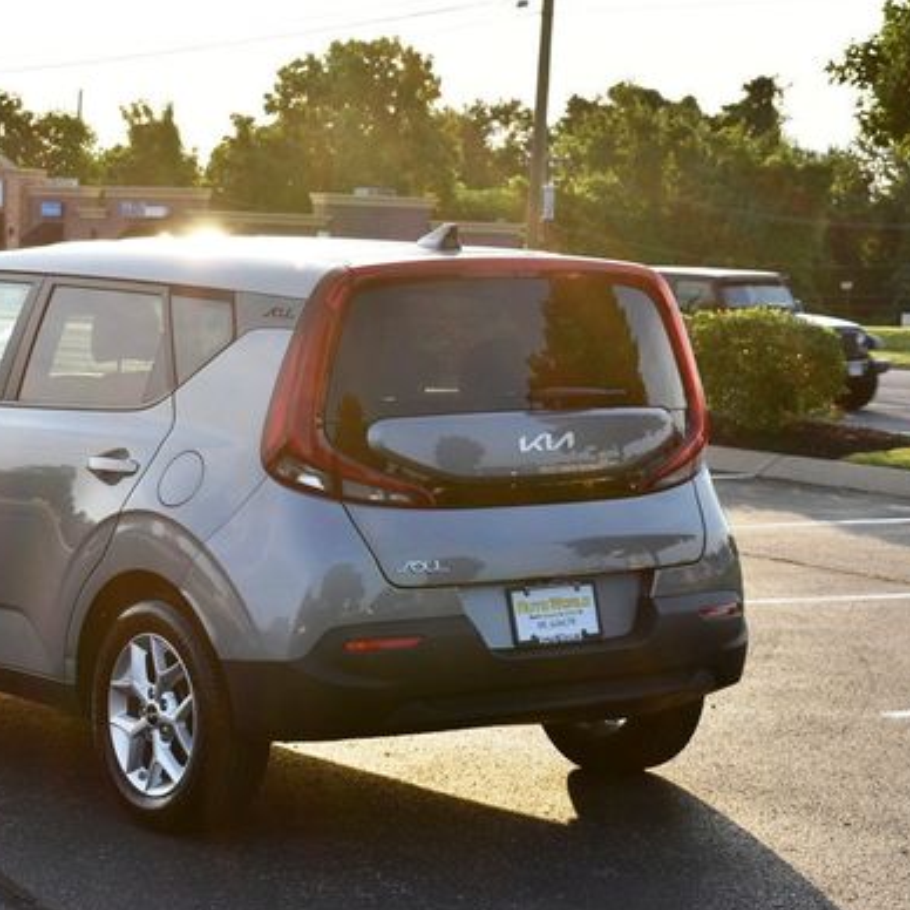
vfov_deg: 18.4
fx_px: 2817
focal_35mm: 95
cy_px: 423
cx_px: 342
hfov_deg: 18.3
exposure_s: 1/250
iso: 200
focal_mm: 45
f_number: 8
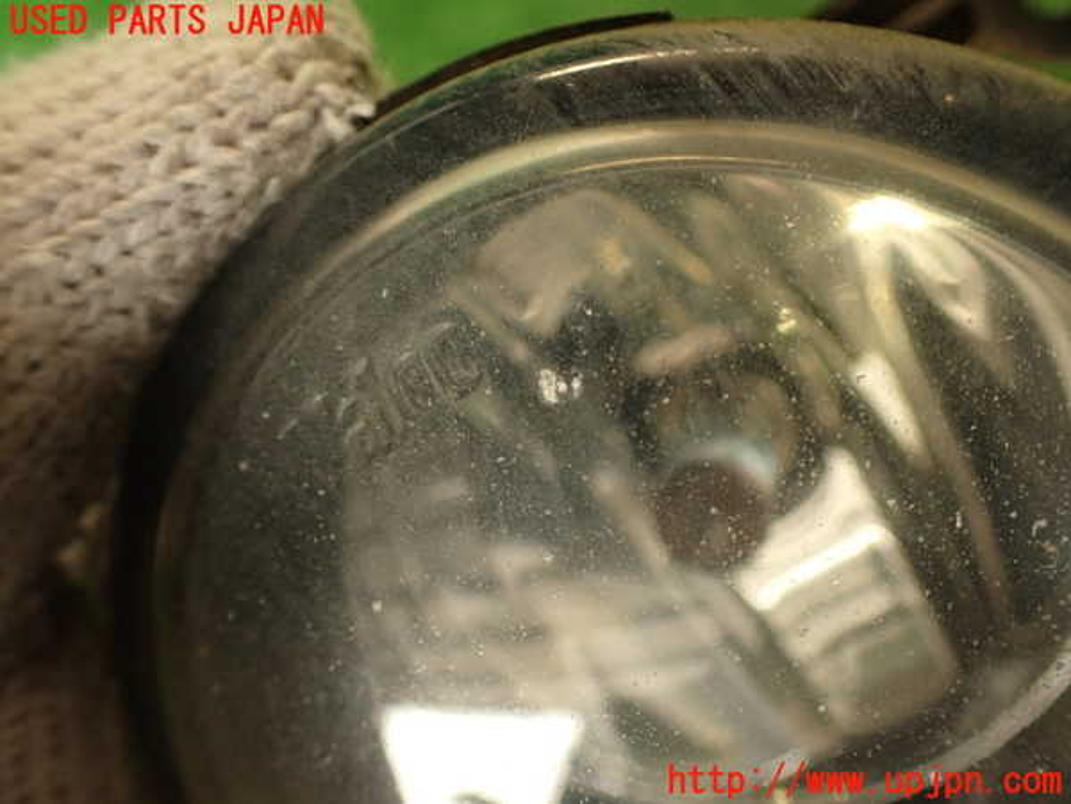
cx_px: 536
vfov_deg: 44.2
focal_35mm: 32
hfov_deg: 56.8
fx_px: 990
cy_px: 402
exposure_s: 1/40
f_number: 2.4
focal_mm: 5.79
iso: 200
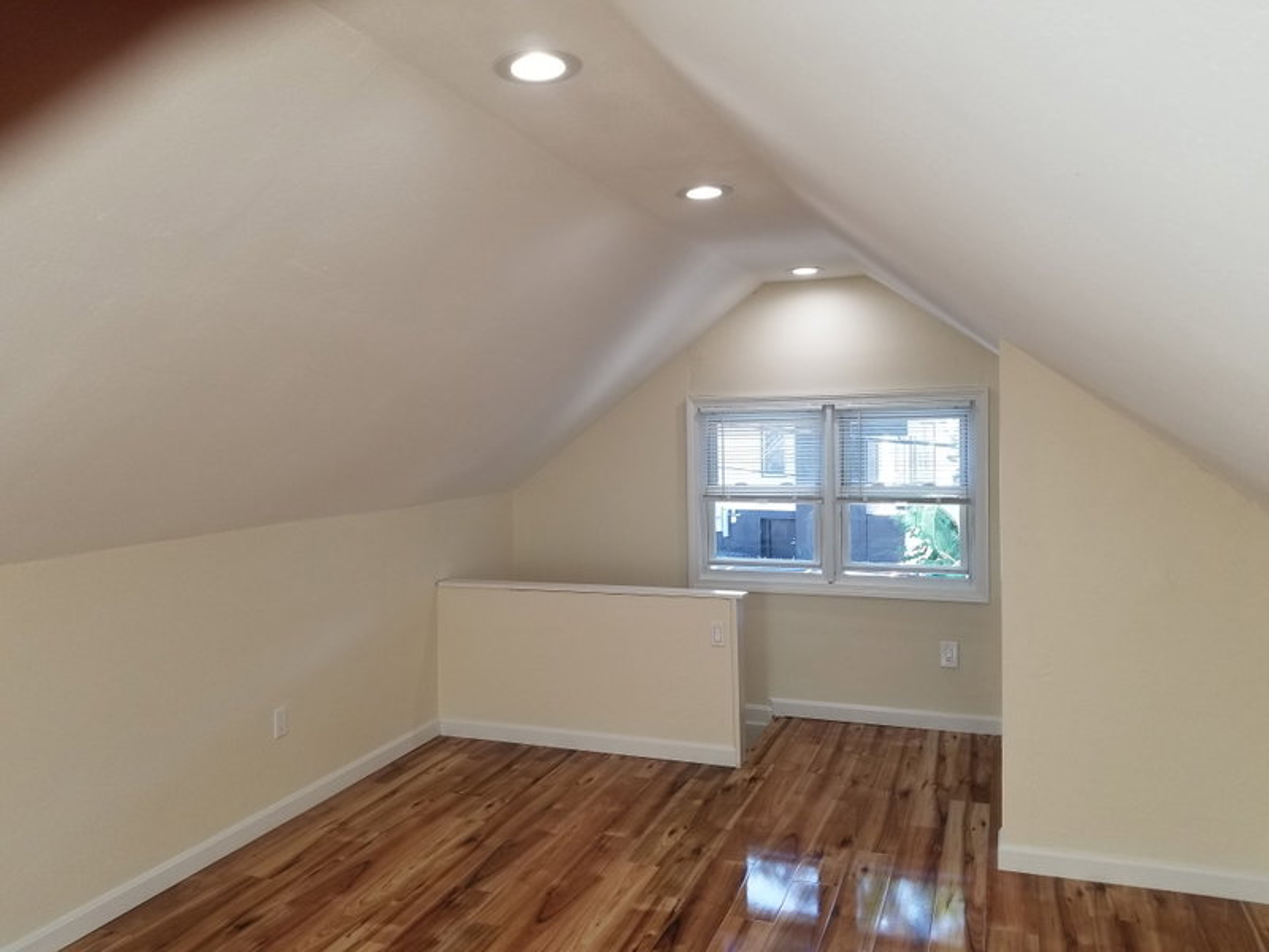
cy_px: 476
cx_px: 634
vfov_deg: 53.1
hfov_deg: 67.3
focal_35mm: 26
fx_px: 953
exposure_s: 1/120
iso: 100
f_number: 1.7
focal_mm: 4.3
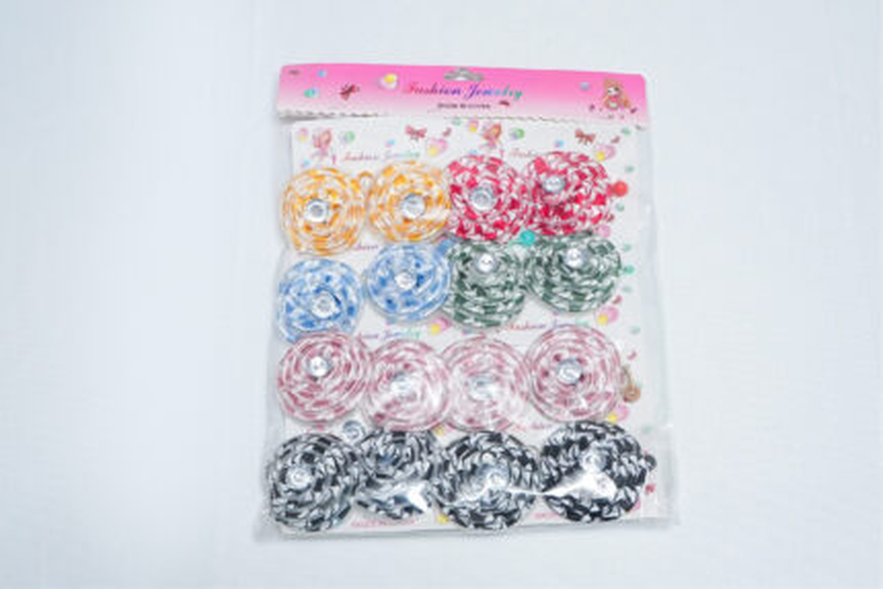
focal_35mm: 48
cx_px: 442
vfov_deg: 28.1
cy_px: 294
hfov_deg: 41.1
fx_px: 1178
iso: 2500
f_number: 10
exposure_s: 1/160
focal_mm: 32
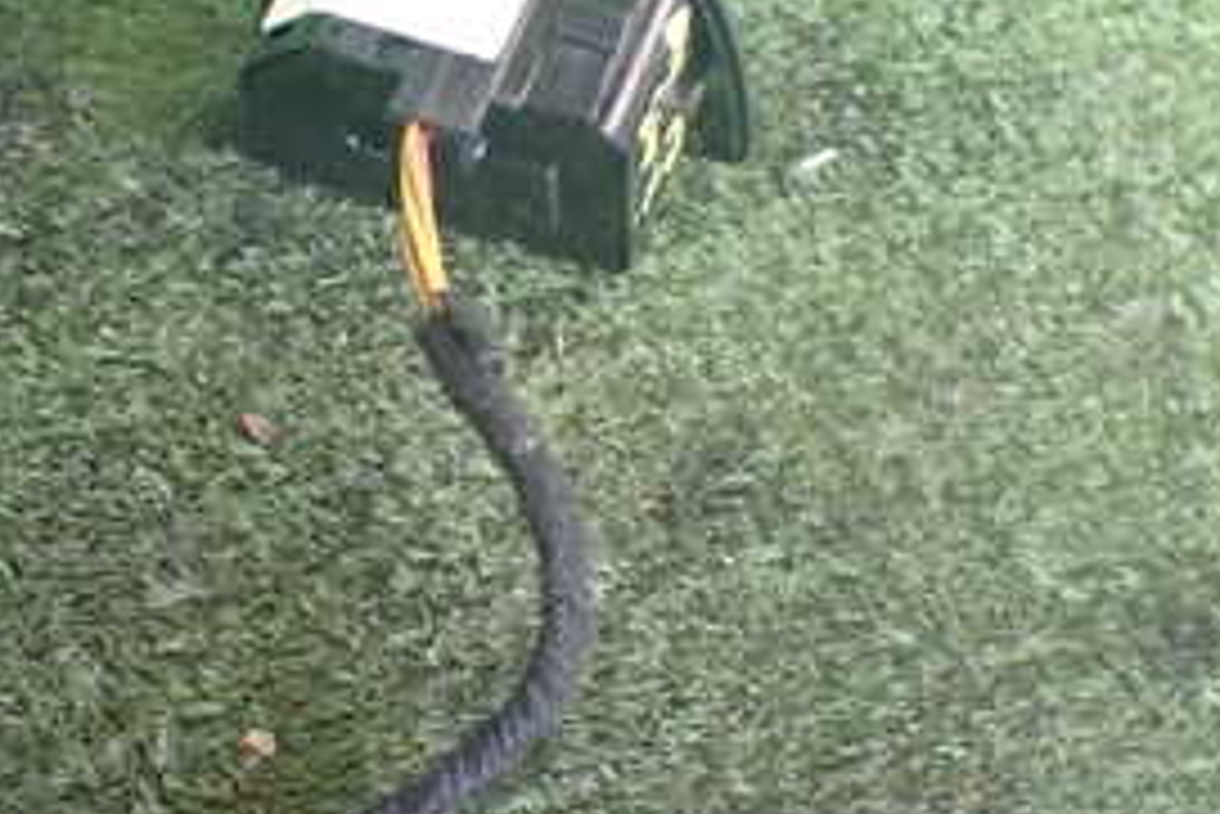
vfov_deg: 19.8
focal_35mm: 69
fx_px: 2339
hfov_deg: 29.2
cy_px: 418
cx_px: 509
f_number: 2.3
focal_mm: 5.4
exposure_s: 1/80
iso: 800
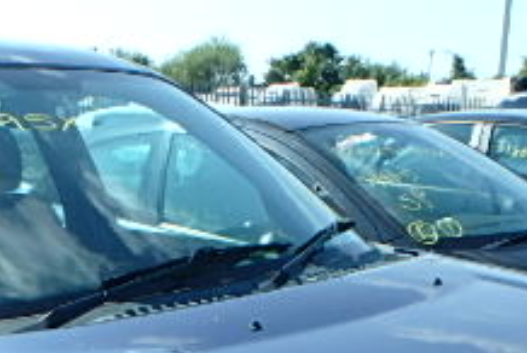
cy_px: 517
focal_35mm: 64
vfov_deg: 18.9
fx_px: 938
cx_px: 152
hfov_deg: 31.0
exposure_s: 1/640
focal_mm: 3.7
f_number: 3.5
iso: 125
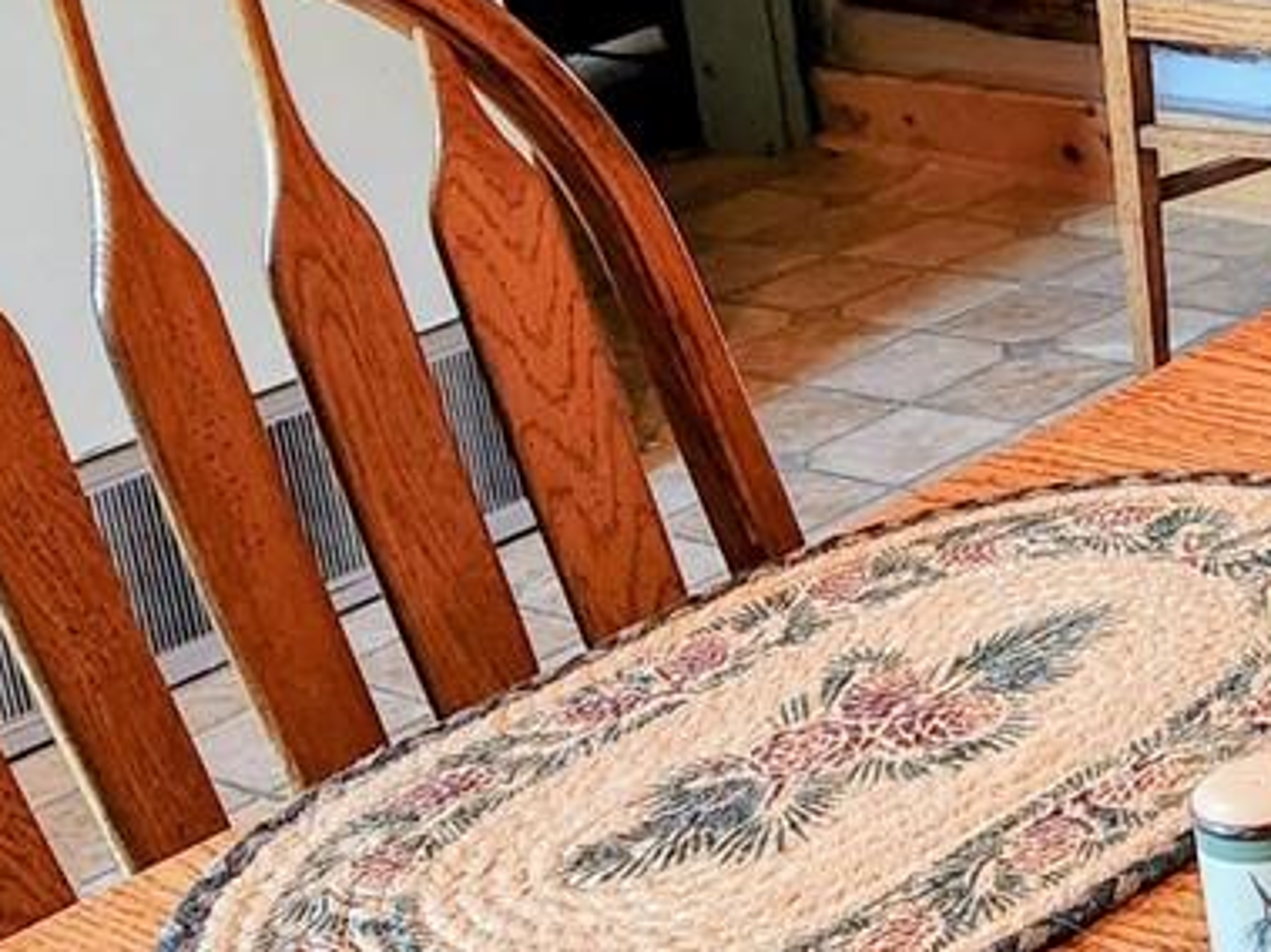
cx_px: 2012
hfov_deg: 17.7
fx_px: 3560
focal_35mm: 97
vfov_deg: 15.0
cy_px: 12
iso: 500
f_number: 1.8
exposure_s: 1/120
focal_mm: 5.4
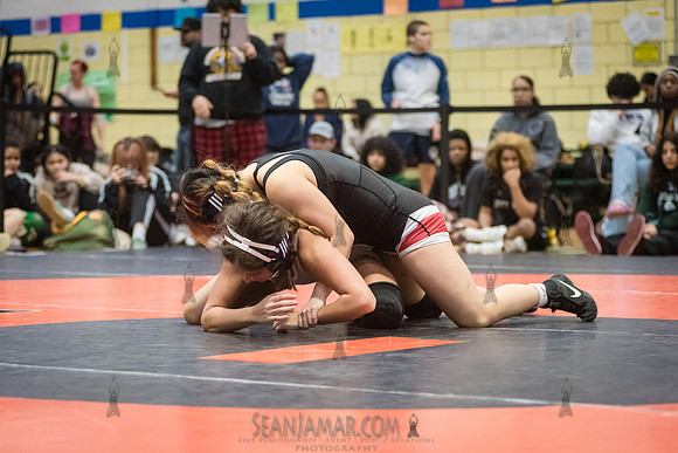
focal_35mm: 108
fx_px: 2042
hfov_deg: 18.8
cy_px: 267
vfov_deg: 12.6
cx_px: 299
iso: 8000
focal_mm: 92
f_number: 3.2
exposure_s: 1/500
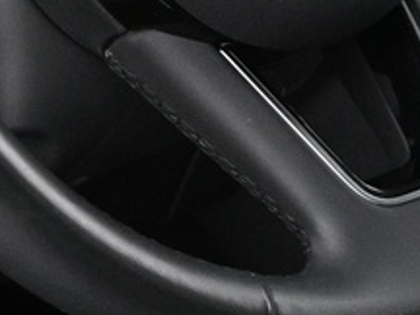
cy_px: -99
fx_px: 2099
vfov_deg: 8.5
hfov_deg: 11.4
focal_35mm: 173
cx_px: 327
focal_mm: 16
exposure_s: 1/15
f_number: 3.5
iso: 1600
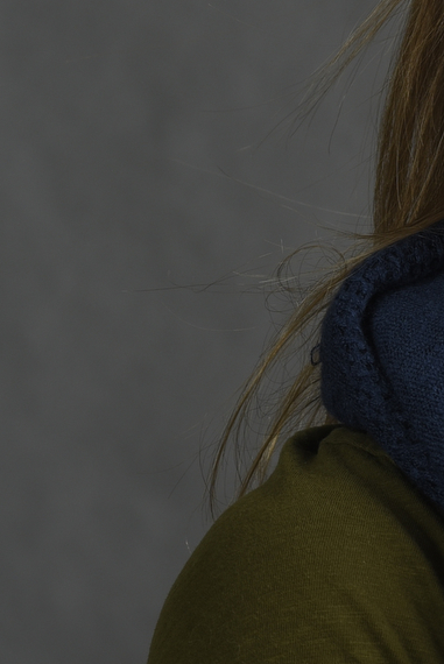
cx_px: 853
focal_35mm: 362
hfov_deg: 3.8
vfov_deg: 5.7
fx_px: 6684
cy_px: 351
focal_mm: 86
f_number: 9
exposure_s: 1/125
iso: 100
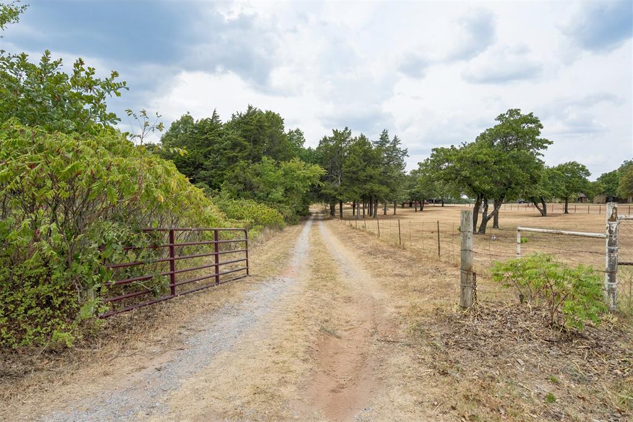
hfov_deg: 84.0
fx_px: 352
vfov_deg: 61.9
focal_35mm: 20
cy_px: 211
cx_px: 316
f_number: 8
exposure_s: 1/500
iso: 200
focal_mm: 20
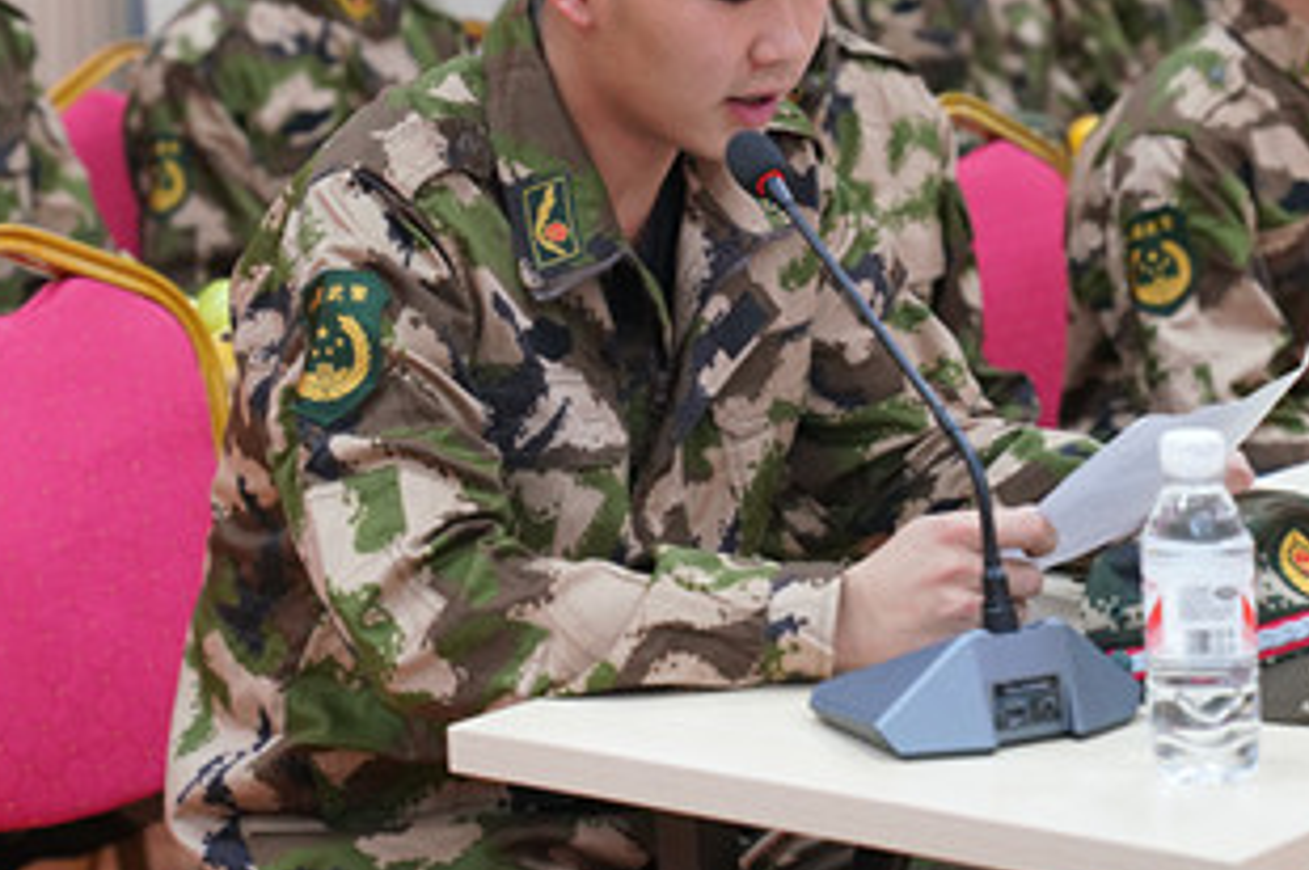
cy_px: 218
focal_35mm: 113
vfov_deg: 12.1
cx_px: 659
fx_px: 4104
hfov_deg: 18.1
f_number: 4
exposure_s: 1/160
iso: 3200
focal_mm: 70
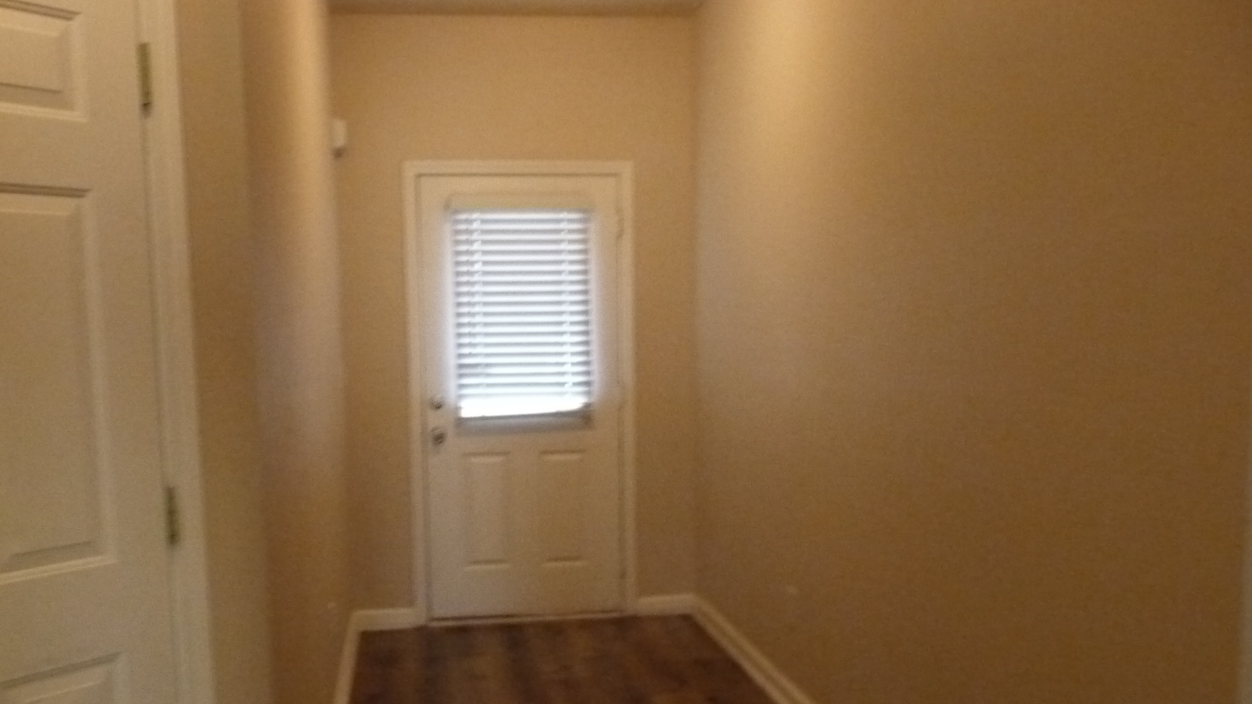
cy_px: 480
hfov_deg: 56.5
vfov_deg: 33.4
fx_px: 1162
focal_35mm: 35
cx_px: 571
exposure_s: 1/15
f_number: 3.3
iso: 800
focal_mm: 4.7
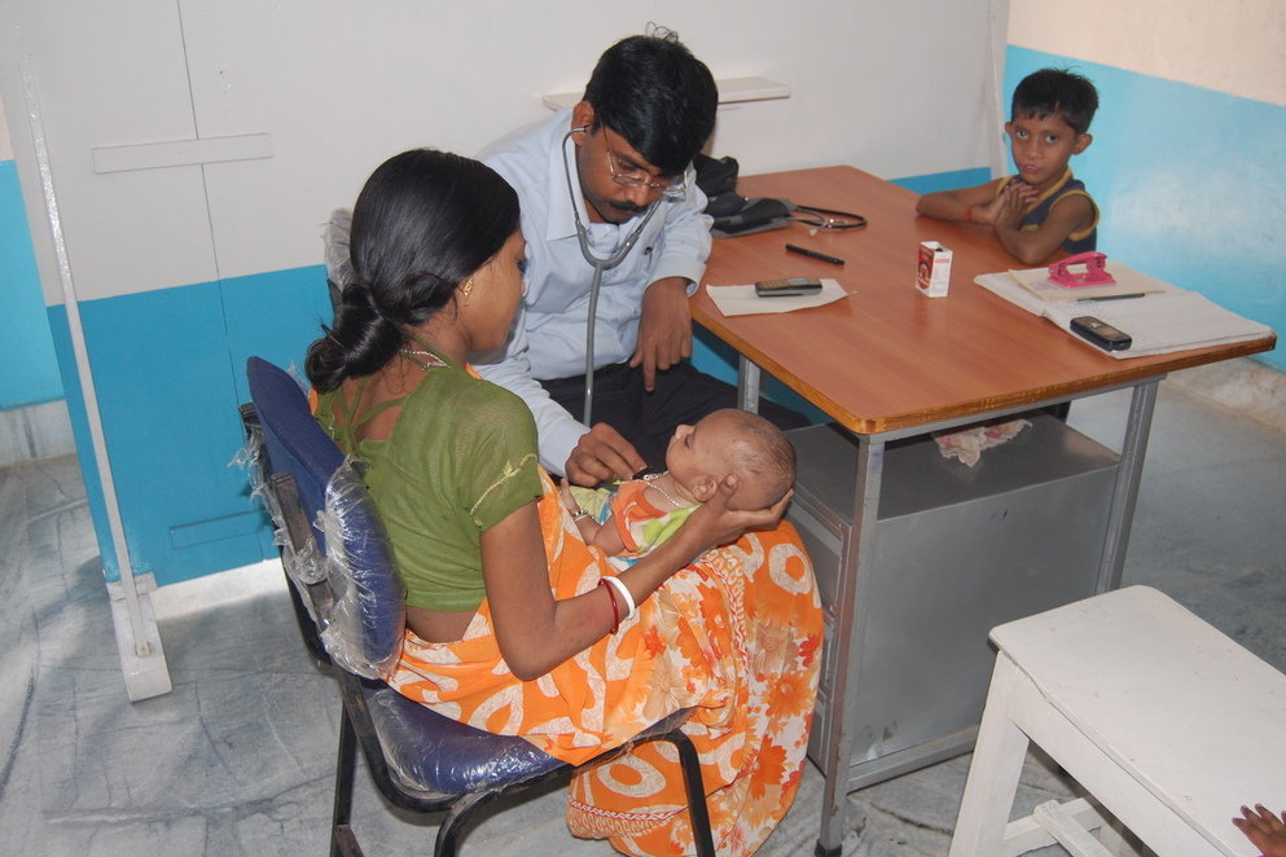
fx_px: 1214
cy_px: 419
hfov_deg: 55.8
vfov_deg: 38.9
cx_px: 644
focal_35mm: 34
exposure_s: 1/60
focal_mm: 22
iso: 400
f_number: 3.8
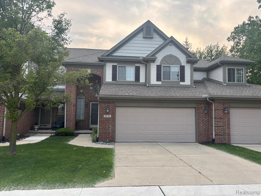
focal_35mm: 26
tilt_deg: +3.5
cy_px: 98
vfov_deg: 53.1
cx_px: 130
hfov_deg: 67.3
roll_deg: -0.7
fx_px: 196
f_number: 1.6
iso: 40
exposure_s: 1/215
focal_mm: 5.96
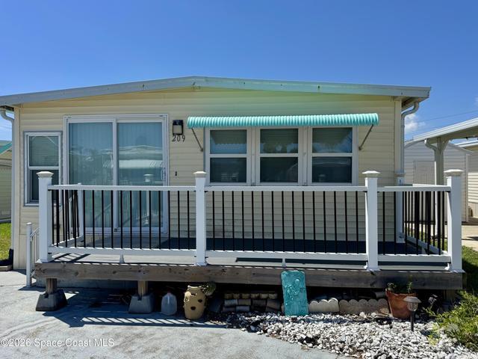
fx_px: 331
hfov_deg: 71.6
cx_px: 239
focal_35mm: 24
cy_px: 180
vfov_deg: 56.8
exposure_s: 1/5348
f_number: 1.78
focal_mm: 6.76
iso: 80
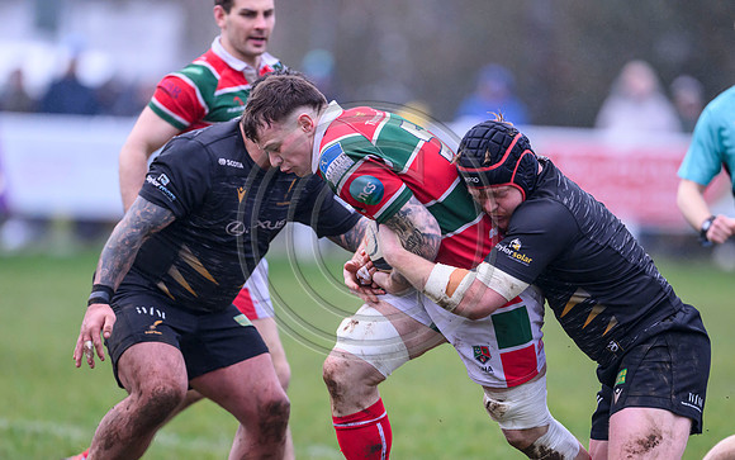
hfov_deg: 4.2
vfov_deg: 2.7
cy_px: 298
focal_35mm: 495
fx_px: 9919
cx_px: 446
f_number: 3.5
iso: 2500
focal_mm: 400
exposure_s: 1/1600
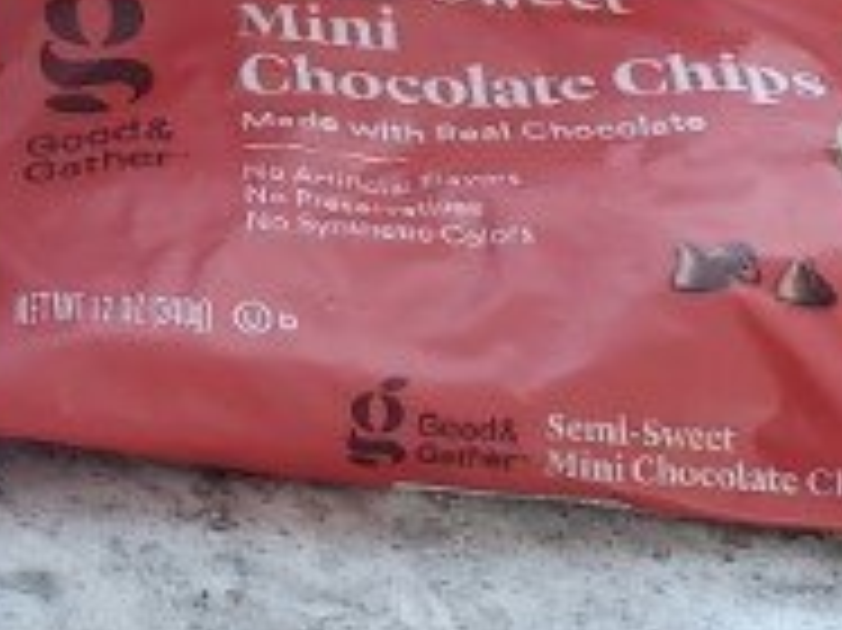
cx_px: -263
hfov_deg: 17.1
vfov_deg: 12.5
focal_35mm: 108
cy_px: -502
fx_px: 2625
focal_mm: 4.3
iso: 200
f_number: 2.4
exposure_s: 1/50
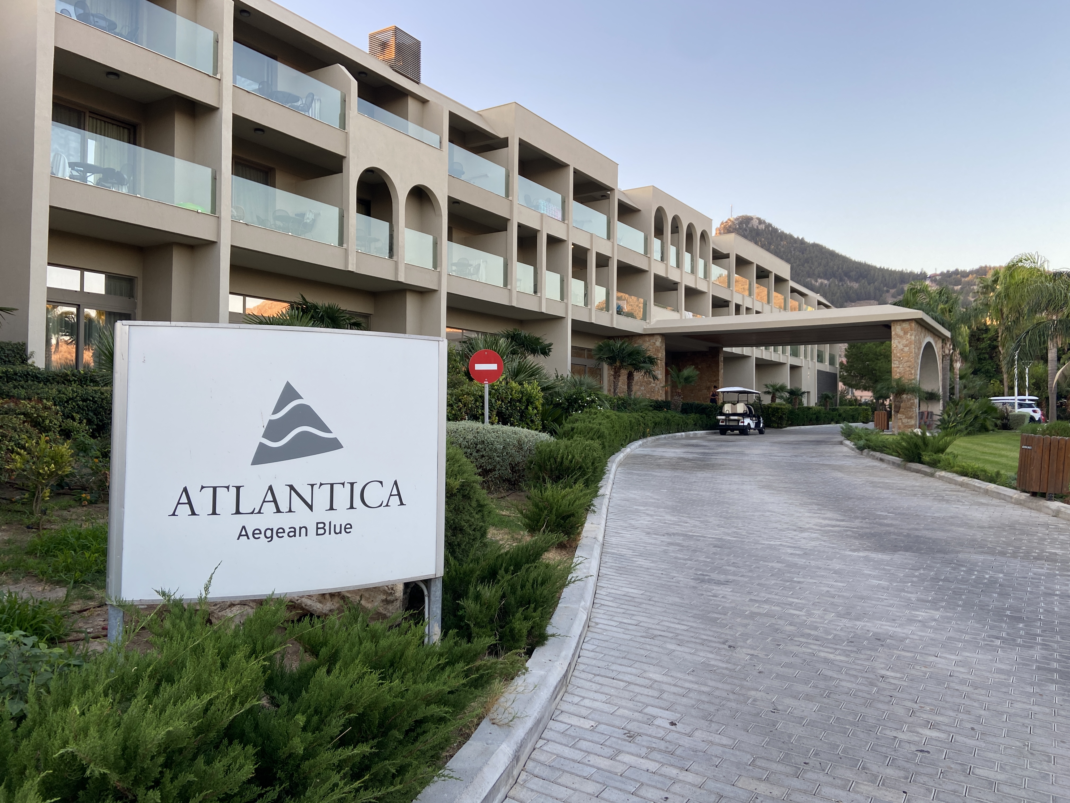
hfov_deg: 67.3
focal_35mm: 26
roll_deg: +0.0
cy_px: 402
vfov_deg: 53.1
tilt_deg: +2.2
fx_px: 804
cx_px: 535
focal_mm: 4.25
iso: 32
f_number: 1.8
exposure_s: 1/121
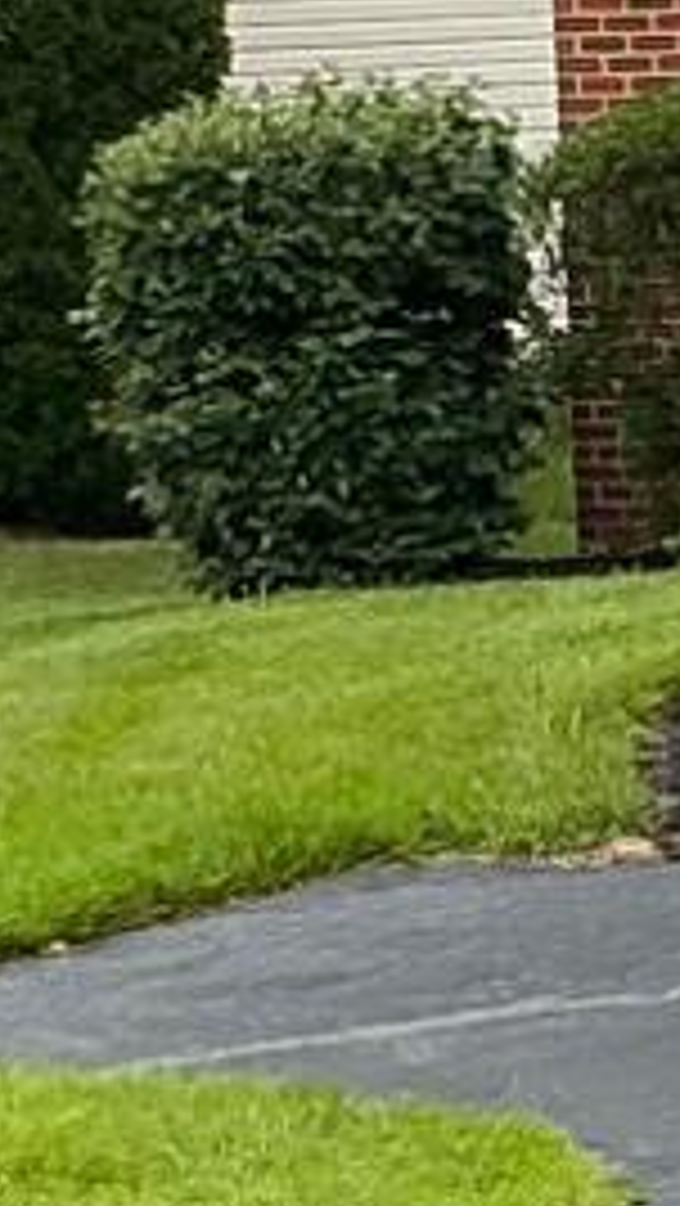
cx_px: 1419
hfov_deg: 5.1
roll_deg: +1.8
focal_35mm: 233
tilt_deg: -5.0
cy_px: 626
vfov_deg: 9.2
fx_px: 7459
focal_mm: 3
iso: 20
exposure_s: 1/217
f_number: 1.8
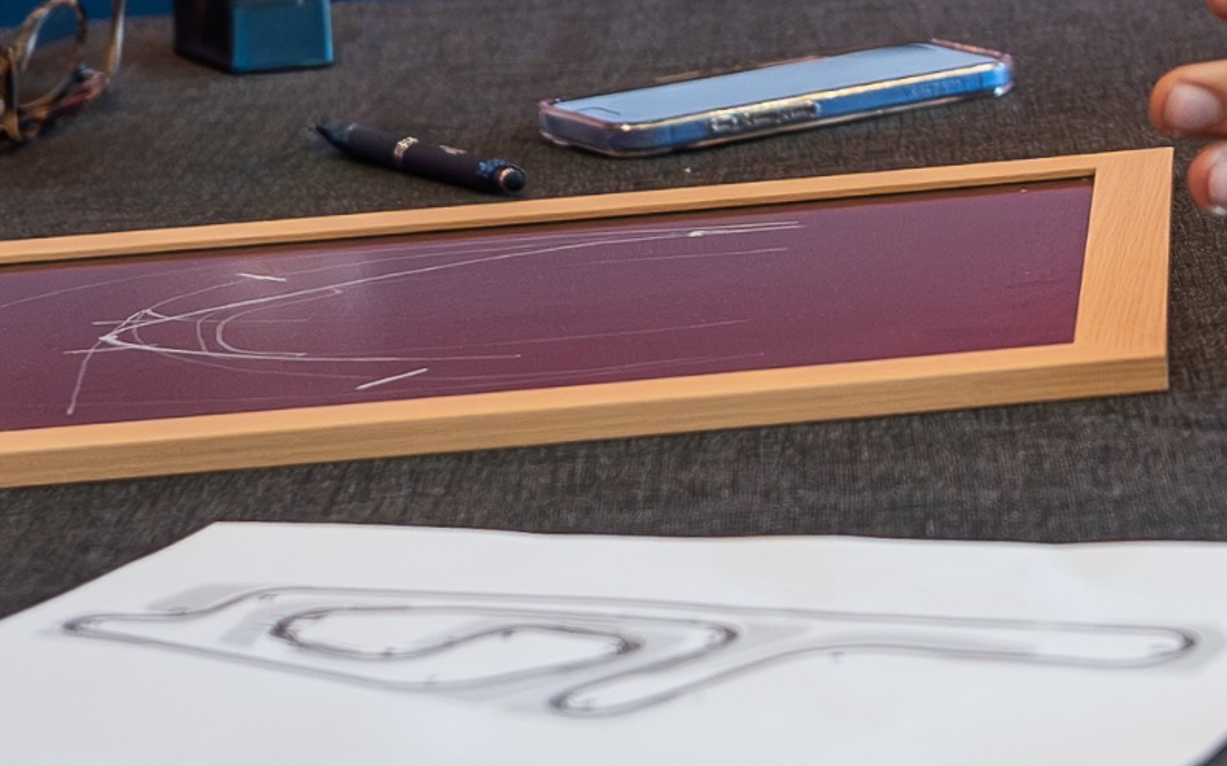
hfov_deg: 15.7
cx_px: 1690
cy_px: -641
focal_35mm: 125
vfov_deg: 9.9
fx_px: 4178
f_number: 2
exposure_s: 1/640
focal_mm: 20
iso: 500
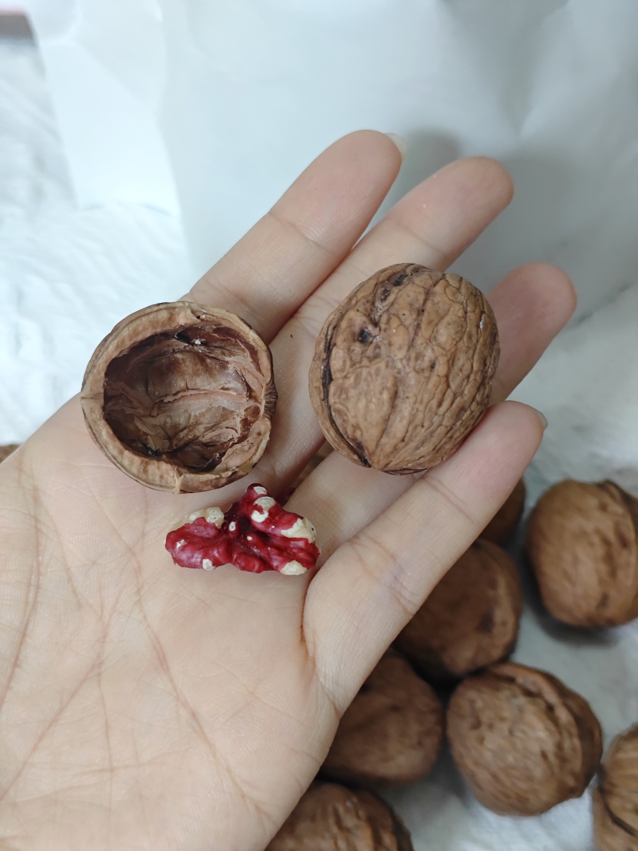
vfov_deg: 39.7
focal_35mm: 48
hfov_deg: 30.3
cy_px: 426
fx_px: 1180
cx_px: 319
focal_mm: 5.84
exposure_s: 1/82.3
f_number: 1.6
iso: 400
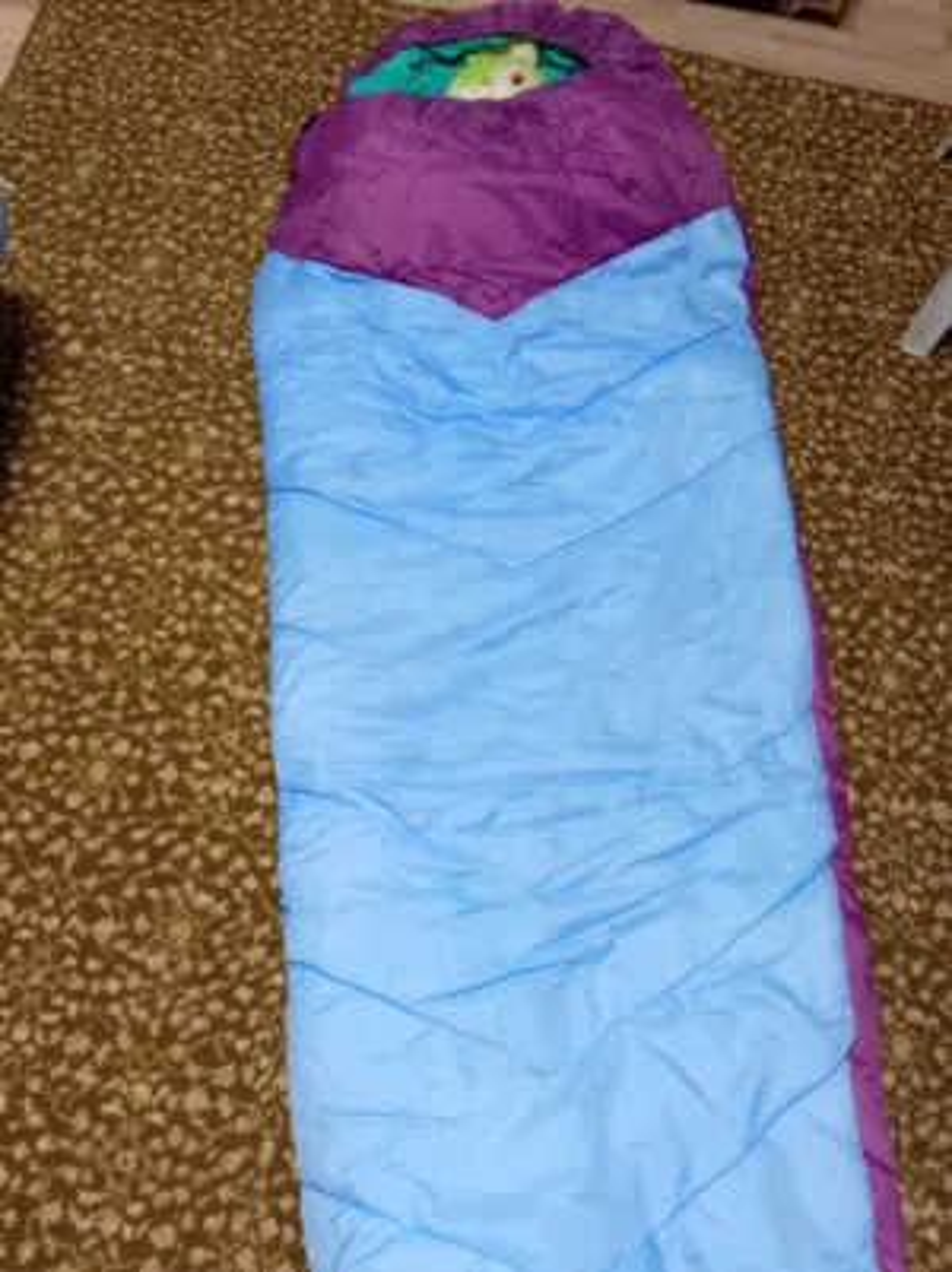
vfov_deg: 52.7
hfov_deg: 40.6
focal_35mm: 35
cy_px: 636
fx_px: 1285
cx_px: 476
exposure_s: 1/20
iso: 1059
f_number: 1.8
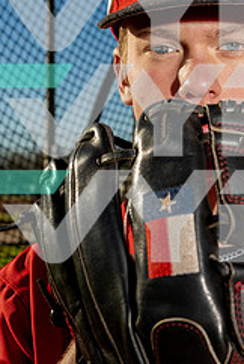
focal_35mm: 65
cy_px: 111
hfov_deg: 20.7
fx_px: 659
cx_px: 205
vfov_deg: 30.6
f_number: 7.1
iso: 64
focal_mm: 35
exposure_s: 1/250
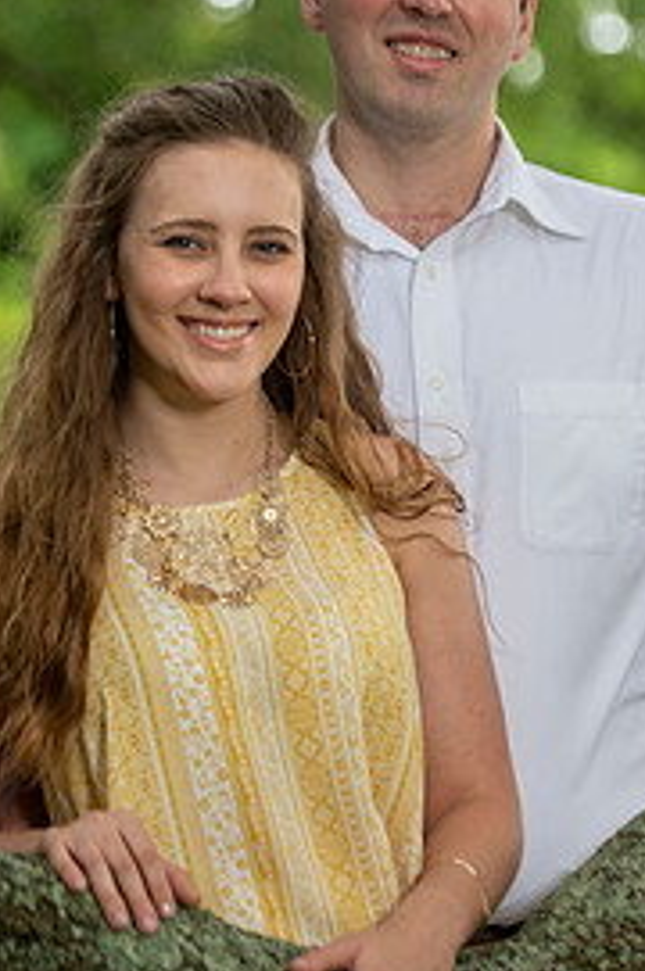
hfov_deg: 8.4
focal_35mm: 163
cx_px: 407
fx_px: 4392
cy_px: 419
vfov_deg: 12.6
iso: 125
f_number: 2.8
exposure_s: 1/100
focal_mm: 98
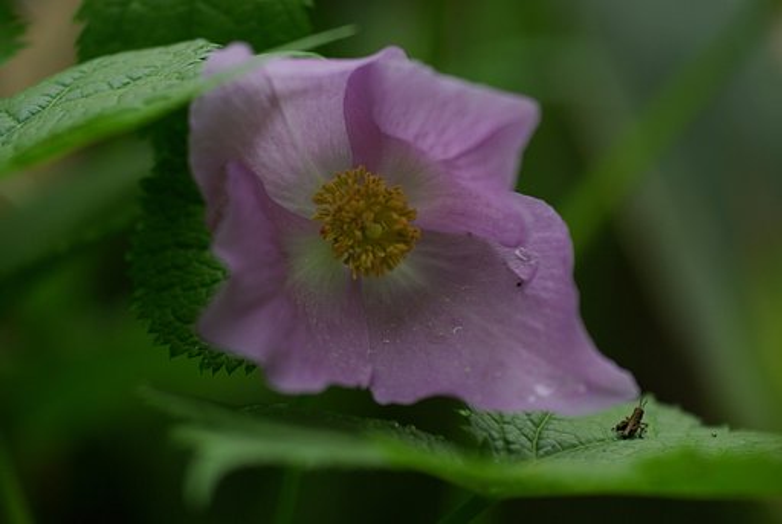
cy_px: 262
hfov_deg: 7.6
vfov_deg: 5.1
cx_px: 391
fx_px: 5873
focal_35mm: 270
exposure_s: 1/400
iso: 200
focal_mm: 180
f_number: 3.5
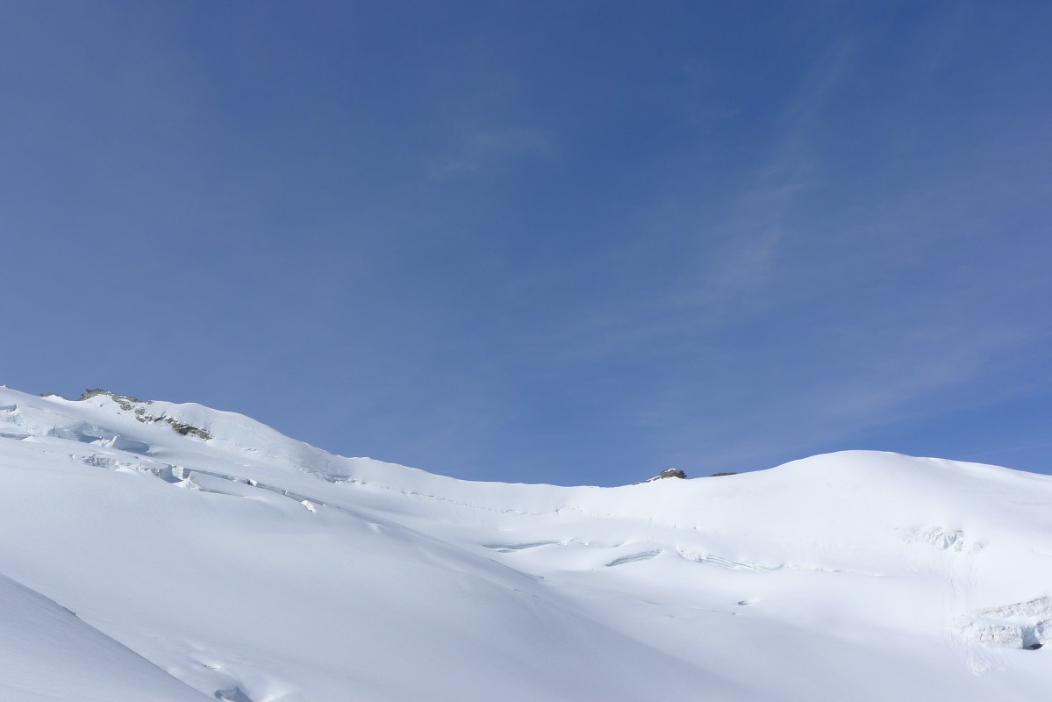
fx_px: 1169
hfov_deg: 48.4
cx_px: 526
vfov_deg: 33.4
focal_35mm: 40
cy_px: 351
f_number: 5
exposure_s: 1/1000
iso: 80
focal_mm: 8.5
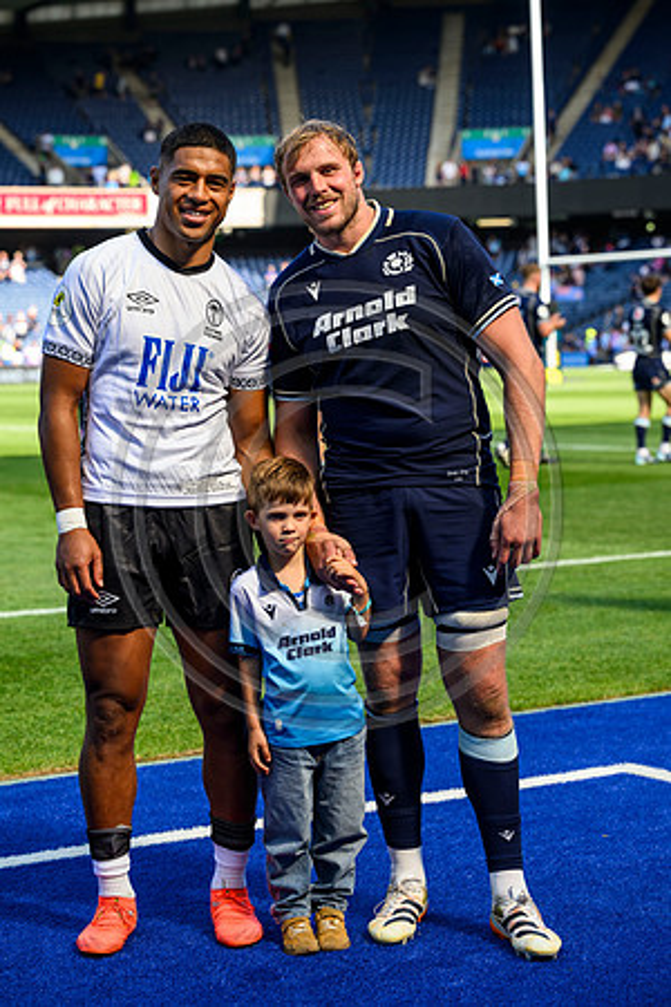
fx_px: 2516
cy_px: 504
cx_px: 336
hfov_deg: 15.2
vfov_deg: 22.6
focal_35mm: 90
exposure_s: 1/1000
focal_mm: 90
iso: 500
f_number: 4.5
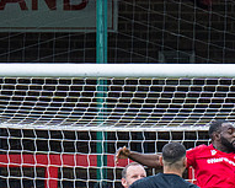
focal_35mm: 2063
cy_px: 226
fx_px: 14356
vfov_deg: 0.8
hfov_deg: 0.9
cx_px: 248
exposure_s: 1/1250
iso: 500
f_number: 4
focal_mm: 280
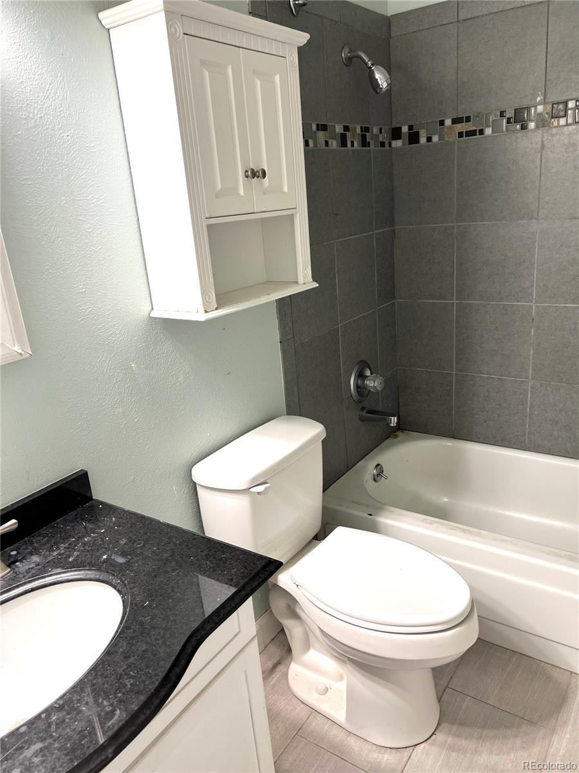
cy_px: 386
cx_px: 290
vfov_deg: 67.3
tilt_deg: -17.7
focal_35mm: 26
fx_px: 580
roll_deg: +5.3
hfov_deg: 53.1
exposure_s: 1/60
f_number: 1.5
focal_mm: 5.7
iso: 64
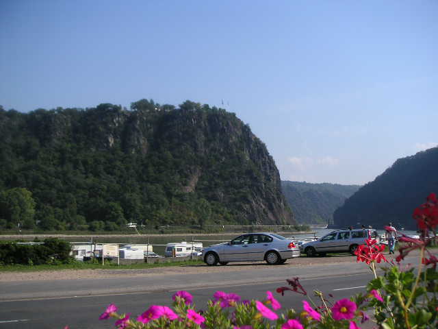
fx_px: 481
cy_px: 164
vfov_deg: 37.7
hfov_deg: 49.0
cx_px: 219
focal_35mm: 38
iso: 50
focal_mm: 6
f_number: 2.8
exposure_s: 1/750
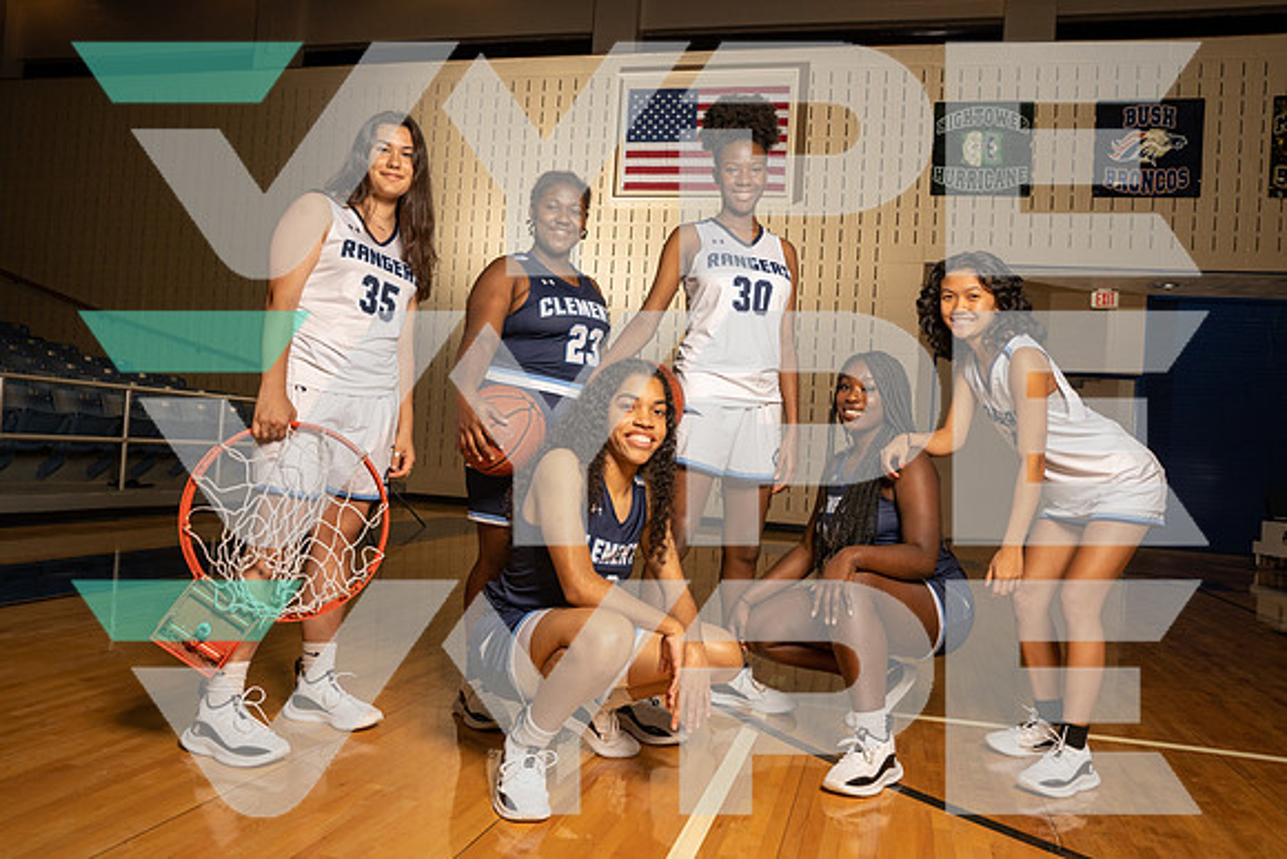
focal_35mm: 28
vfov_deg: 46.4
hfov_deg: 65.5
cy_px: 430
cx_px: 644
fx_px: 1001
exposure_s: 1/250
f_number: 9
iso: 320
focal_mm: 28
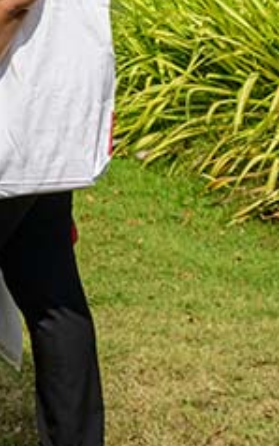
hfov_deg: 8.1
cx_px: -487
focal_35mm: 144
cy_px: 9
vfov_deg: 14.3
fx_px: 1750
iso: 900
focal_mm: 35
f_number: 9
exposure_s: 1/2500
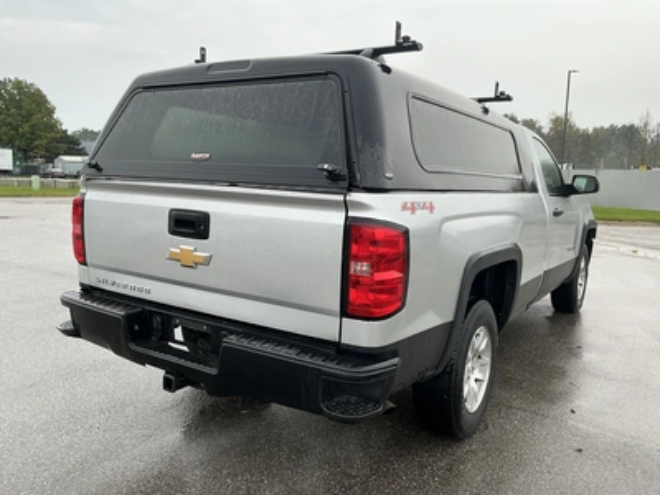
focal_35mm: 28
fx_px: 534
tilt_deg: -7.8
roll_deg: -1.0
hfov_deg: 63.4
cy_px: 248
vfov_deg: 49.7
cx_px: 330
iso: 20
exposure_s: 1/122
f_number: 1.8
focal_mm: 3
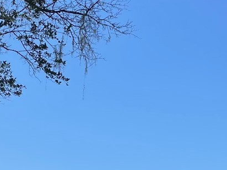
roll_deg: -0.4
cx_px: 71
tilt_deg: +16.6
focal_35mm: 101
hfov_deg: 19.4
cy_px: 108
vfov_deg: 14.6
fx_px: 662
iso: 32
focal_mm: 4.2
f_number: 1.6
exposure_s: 1/3205
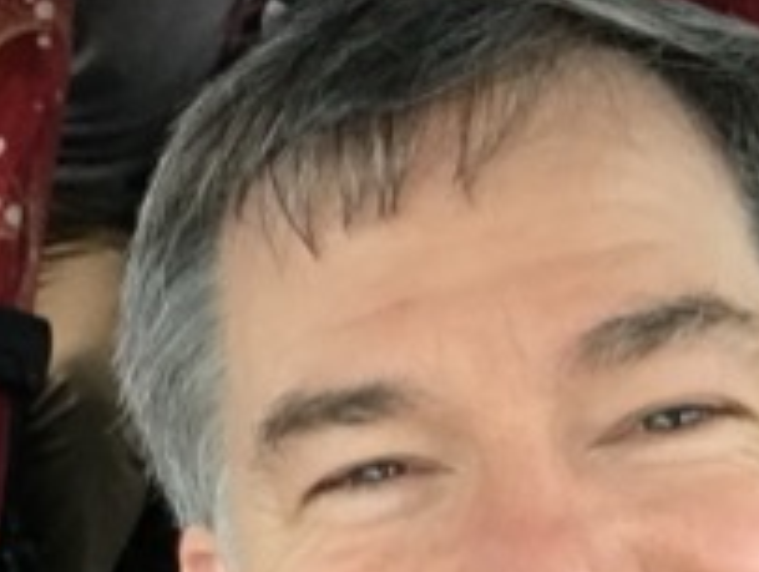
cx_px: -277
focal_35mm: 126
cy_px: 301
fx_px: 2768
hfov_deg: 14.8
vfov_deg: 11.8
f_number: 2.2
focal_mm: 2.87
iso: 40
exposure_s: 1/33
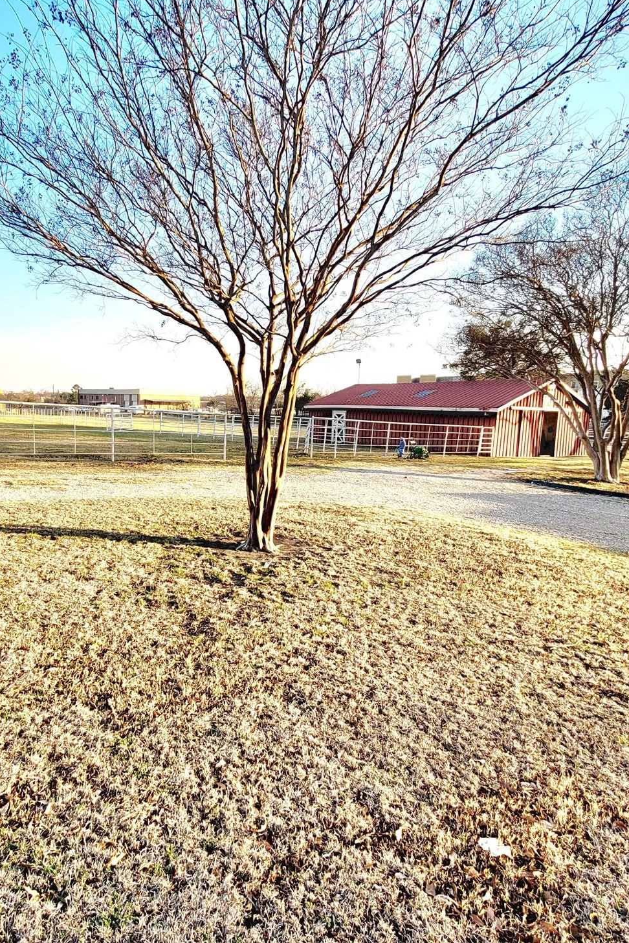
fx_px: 498
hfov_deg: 63.9
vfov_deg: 86.9
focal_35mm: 19
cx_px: 247
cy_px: 477
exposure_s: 1/476
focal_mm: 1.74
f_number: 2.2
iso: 40
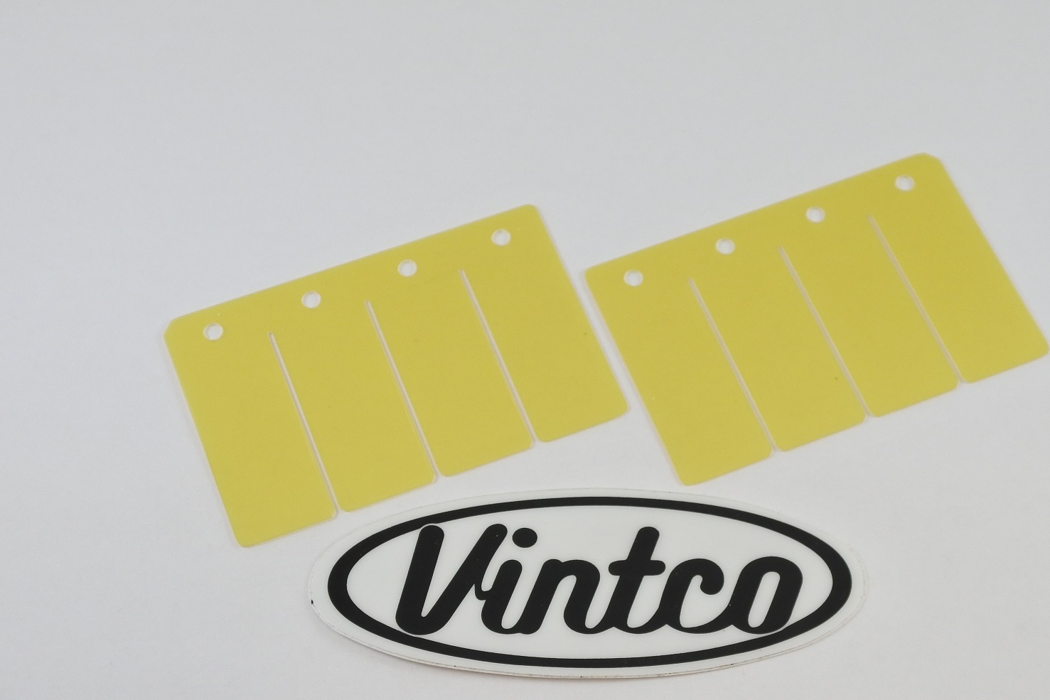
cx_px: 562
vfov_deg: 26.5
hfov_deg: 38.9
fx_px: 1488
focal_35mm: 51
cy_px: 384
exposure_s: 1/160
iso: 400
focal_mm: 17.2
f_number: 4.5
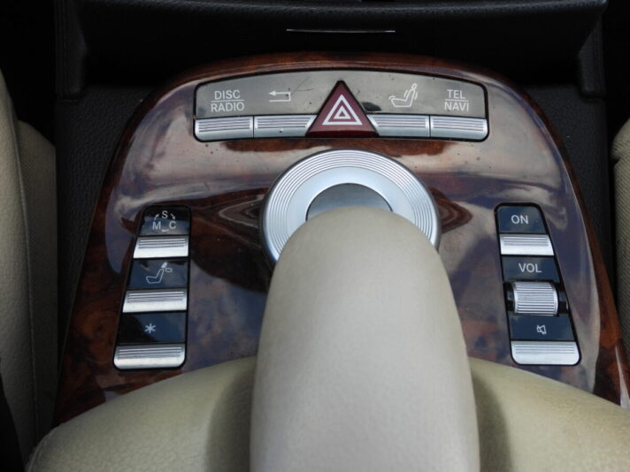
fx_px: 1001
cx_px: 315
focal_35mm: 55
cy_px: 236
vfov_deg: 26.6
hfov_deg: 34.9
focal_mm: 9.8
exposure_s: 1/250
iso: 100
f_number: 3.5
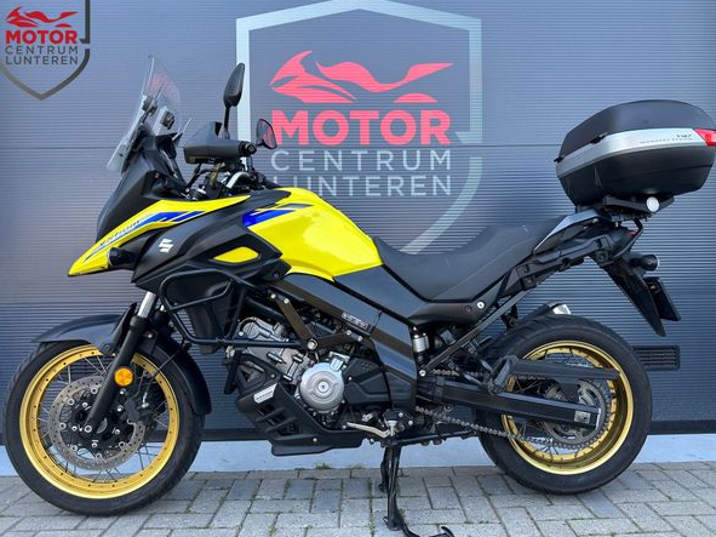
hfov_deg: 67.2
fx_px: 538
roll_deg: +1.1
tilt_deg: +0.6
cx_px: 380
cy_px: 275
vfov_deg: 53.0
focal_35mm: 26
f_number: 1.78
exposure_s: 1/161
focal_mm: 6.86
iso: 64
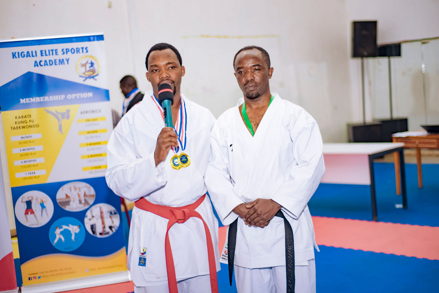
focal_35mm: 50
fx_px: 610
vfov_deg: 27.0
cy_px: 146
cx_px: 220
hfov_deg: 39.6
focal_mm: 50
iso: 250
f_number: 1.8
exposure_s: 1/100
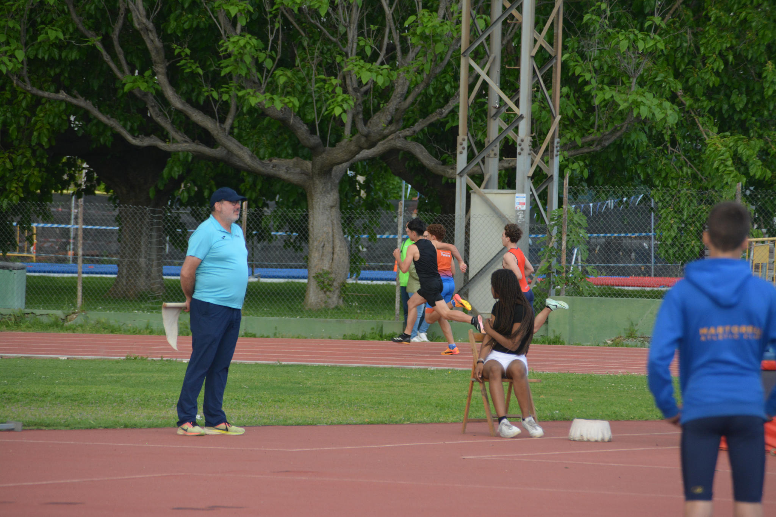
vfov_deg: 4.6
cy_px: 258
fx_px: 6466
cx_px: 388
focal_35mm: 300
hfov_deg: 6.9
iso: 800
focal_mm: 200
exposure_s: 1/800
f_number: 6.3
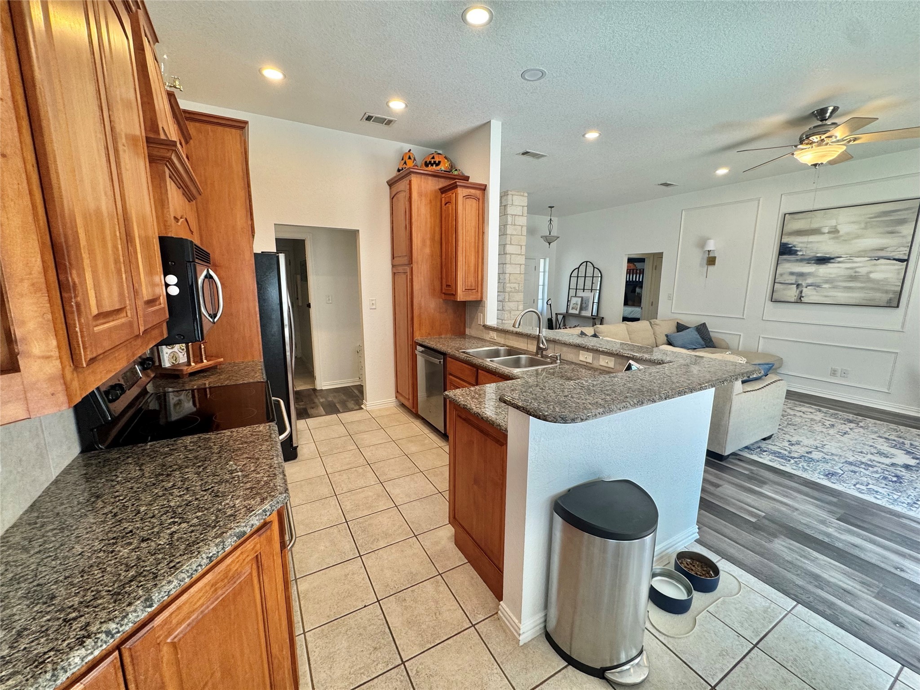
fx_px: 372
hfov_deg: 102.1
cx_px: 460
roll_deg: +0.4
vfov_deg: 85.7
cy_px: 345
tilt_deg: -10.1
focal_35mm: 14
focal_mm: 2.22
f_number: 2.2
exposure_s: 1/120
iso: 160
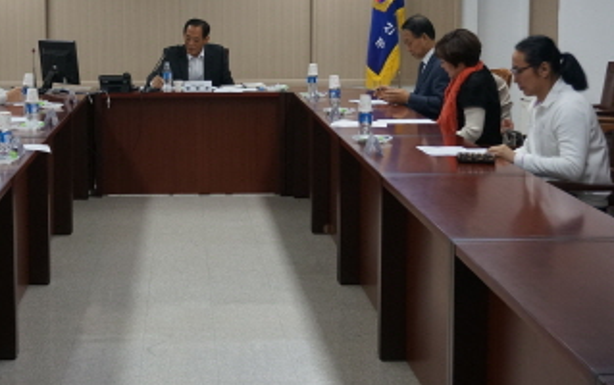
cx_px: 167
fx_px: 1320
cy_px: 128
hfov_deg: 25.9
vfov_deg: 16.6
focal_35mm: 79
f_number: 5
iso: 800
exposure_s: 1/60
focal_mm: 33
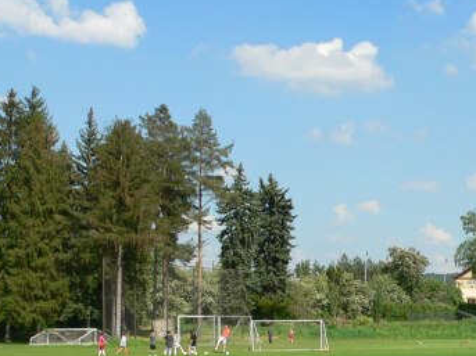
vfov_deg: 17.3
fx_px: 1155
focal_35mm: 84
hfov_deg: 22.0
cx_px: 525
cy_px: 320
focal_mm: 6
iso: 80
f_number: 4.6
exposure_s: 1/500
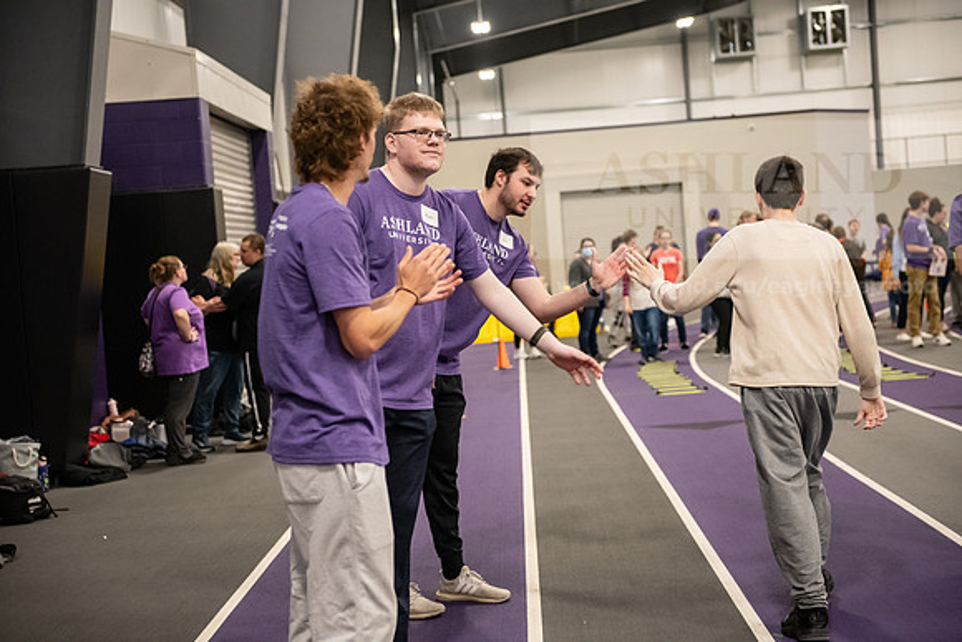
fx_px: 1550
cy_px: 321
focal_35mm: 58
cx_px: 481
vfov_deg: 23.4
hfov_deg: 34.5
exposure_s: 1/320
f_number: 3.2
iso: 4000
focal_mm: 58
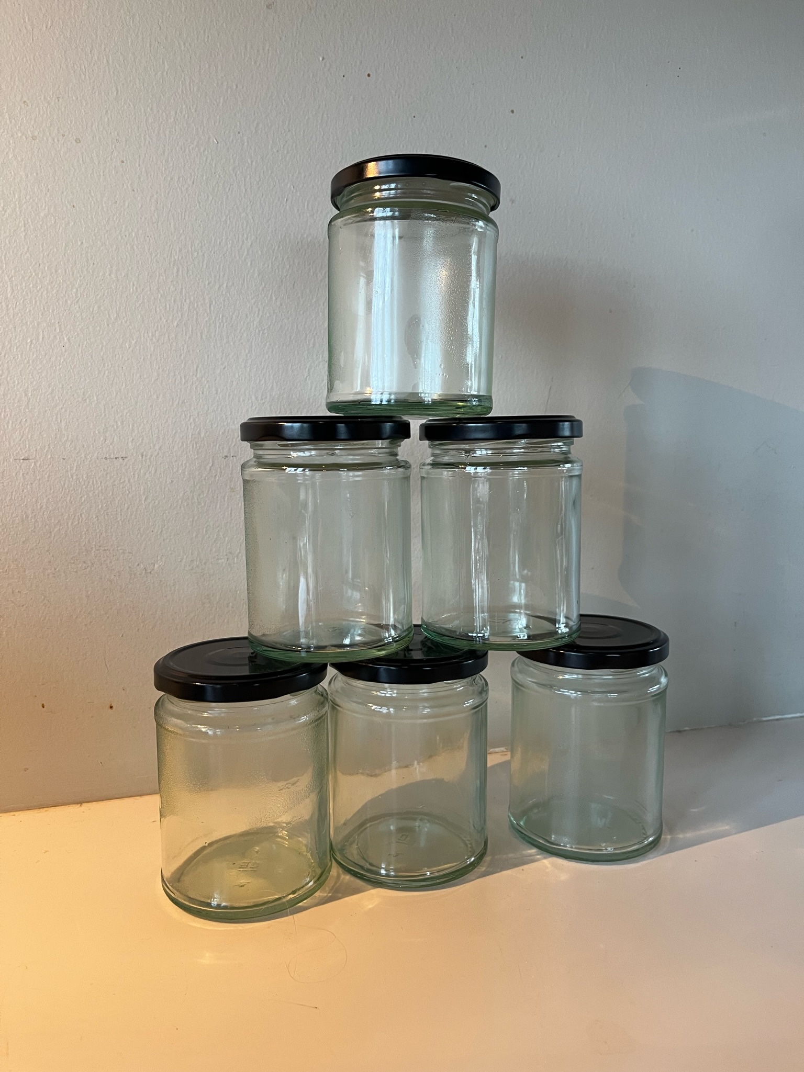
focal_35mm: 26
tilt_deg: -7.2
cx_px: 402
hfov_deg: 53.0
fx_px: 805
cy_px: 536
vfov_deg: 67.3
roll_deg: +0.4
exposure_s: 1/50
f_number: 1.6
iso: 160
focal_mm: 5.1
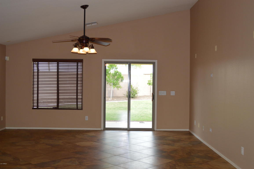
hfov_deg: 46.4
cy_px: 84
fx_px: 296
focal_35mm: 42
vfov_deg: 31.8
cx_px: 127
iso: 400
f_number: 4.5
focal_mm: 28
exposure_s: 1/80
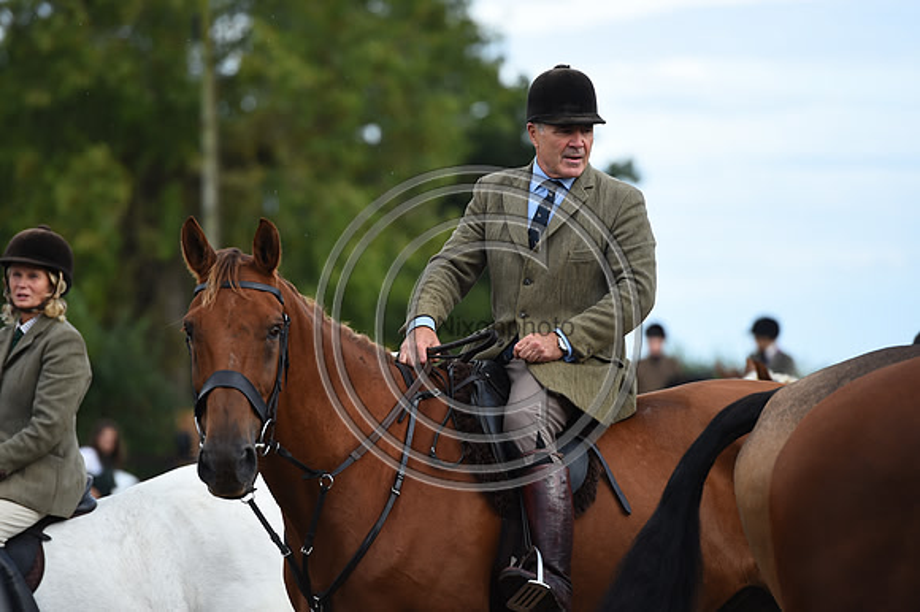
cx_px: 460
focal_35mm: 200
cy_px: 306
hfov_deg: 10.3
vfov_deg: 6.9
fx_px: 5108
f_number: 4
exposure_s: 1/800
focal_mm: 200
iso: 200
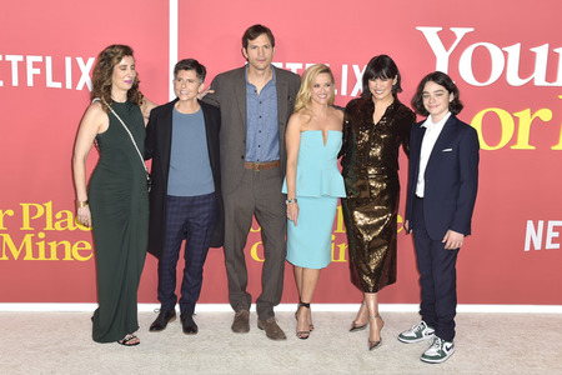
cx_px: 281
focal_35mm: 38
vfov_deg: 35.1
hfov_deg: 50.7
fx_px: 593
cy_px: 188
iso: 640
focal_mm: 38
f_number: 6.3
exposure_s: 1/250
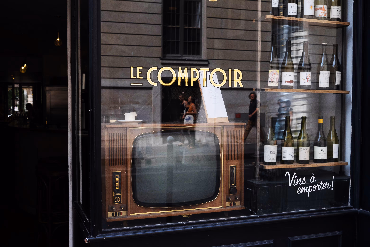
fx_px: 421
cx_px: 185
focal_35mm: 41
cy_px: 124
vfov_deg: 32.6
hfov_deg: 47.4
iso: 500
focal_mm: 27
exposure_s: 1/400
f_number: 4.5
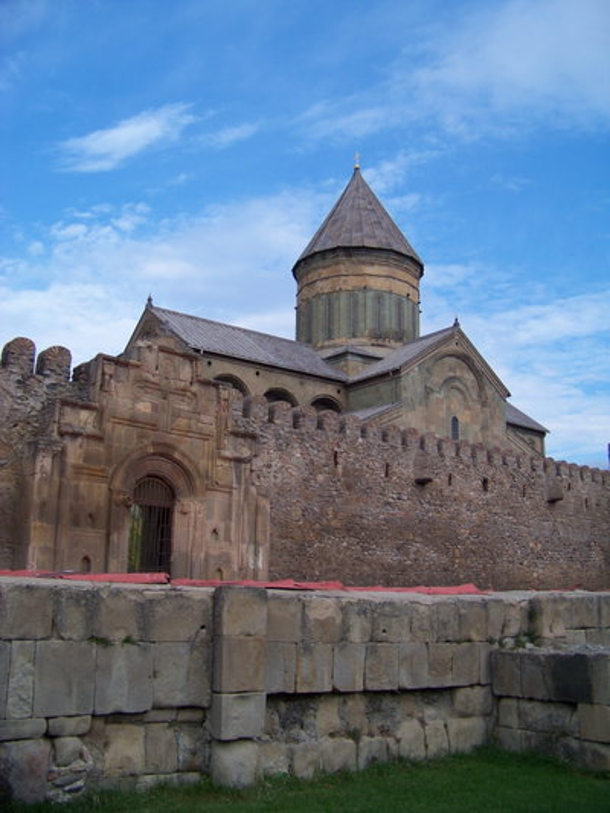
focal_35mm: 36
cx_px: 305
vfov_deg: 51.3
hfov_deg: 39.7
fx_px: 846
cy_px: 406
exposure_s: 1/640
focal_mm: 5.85
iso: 64
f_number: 2.8
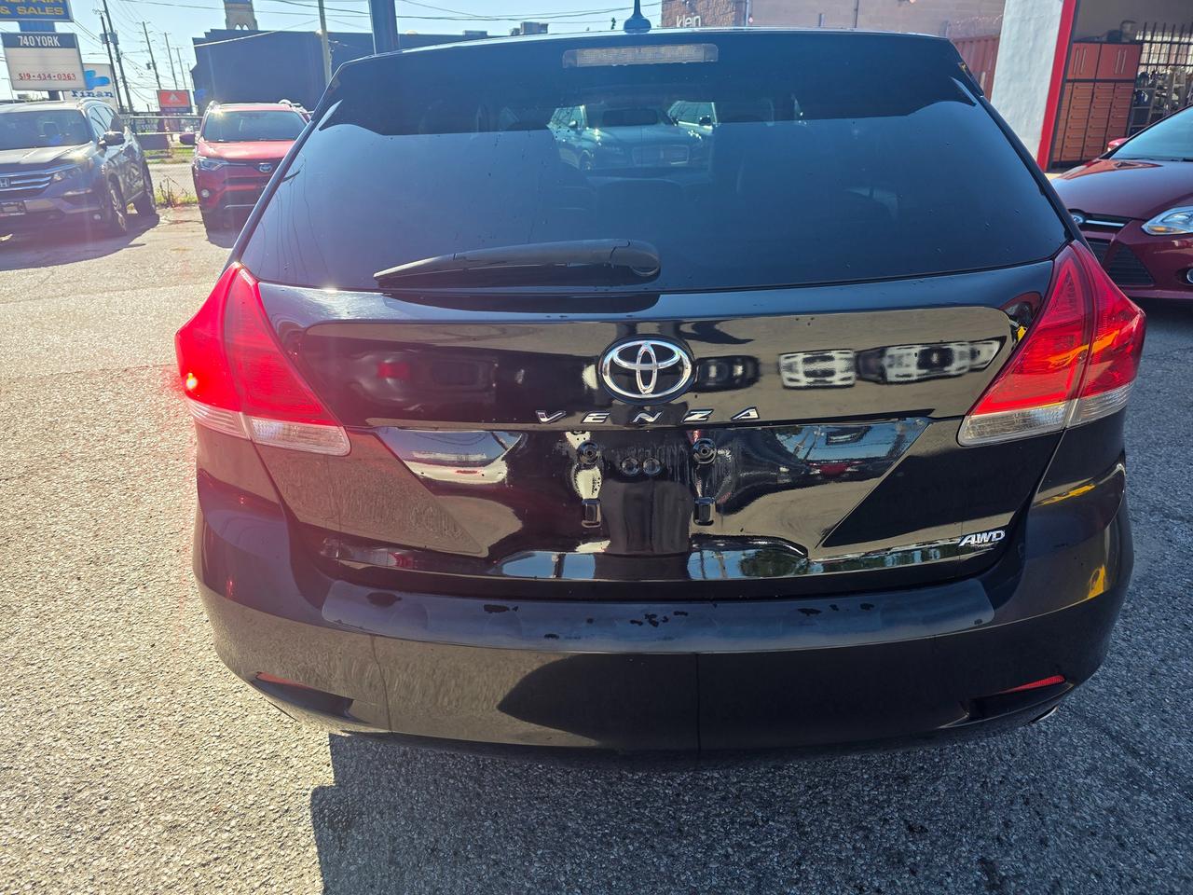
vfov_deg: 58.9
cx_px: 596
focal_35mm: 23
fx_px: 793
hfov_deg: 73.9
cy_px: 448
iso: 80
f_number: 1.7
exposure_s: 1/2228
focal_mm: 6.3
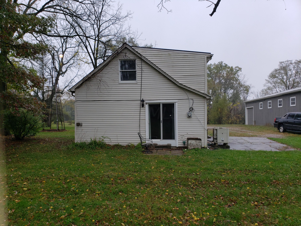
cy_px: 113
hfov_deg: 67.3
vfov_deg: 53.1
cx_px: 150
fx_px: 226
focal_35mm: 26
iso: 50
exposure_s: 1/177
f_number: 2.4
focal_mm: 4.3
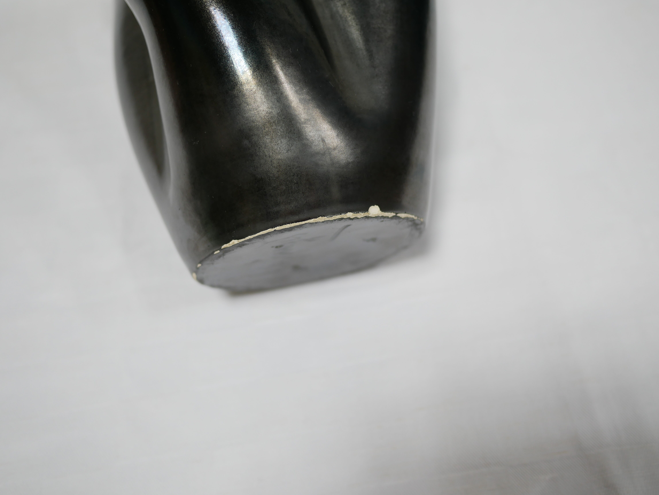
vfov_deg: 36.0
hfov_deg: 46.8
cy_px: 248
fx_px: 762
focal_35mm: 40
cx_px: 330
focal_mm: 20
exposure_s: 1/100
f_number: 1.7
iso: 200
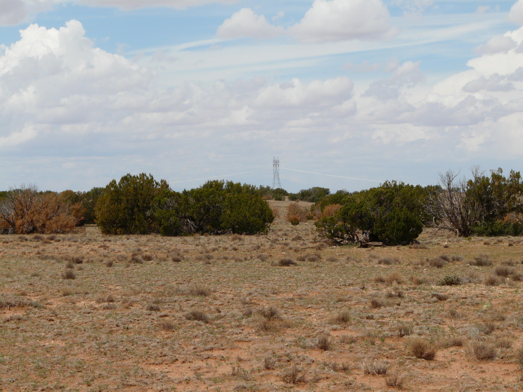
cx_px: 262
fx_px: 1526
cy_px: 196
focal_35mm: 101
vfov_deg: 14.6
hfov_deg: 19.4
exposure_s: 1/400
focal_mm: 16.6
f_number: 7.1
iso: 100
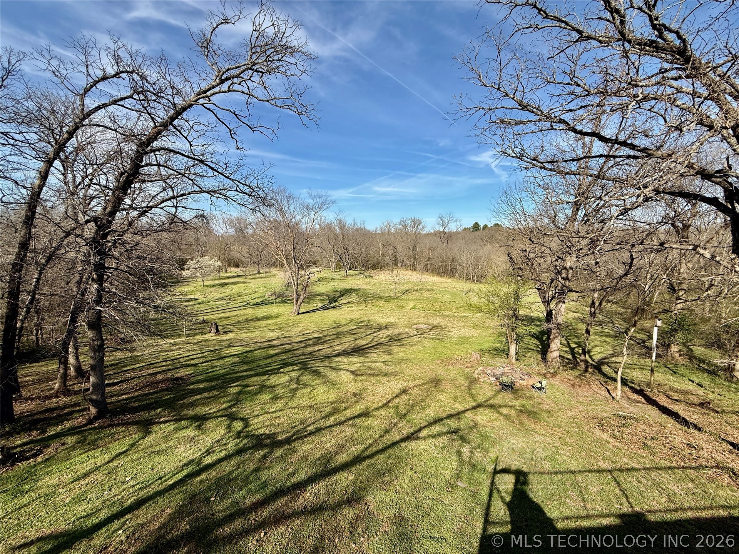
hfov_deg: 102.1
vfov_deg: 85.7
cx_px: 370
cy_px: 277
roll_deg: -0.9
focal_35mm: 14
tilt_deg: -6.1
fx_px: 299
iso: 50
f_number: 2.2
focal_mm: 2.22
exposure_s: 1/2237
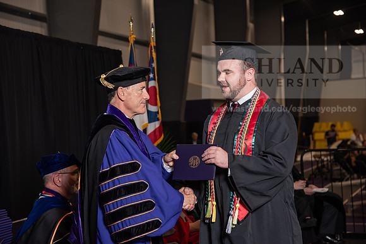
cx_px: 183
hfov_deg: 26.0
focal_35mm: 78
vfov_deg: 17.5
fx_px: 793
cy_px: 122
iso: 1000
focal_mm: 78
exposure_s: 1/200
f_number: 5
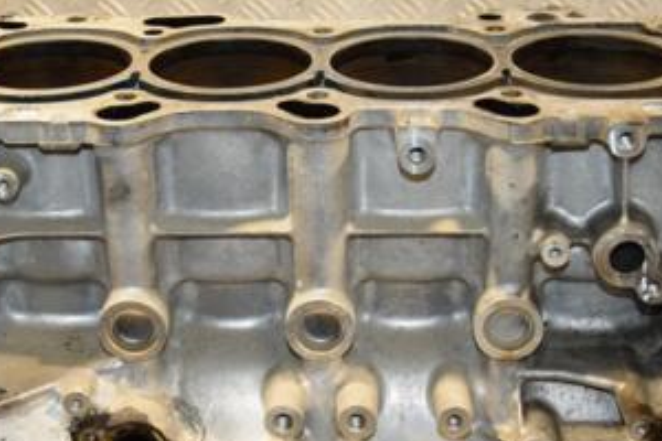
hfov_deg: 24.2
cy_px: 368
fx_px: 1545
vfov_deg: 16.1
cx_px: 316
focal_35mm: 84
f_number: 5
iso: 800
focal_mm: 28
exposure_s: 1/160
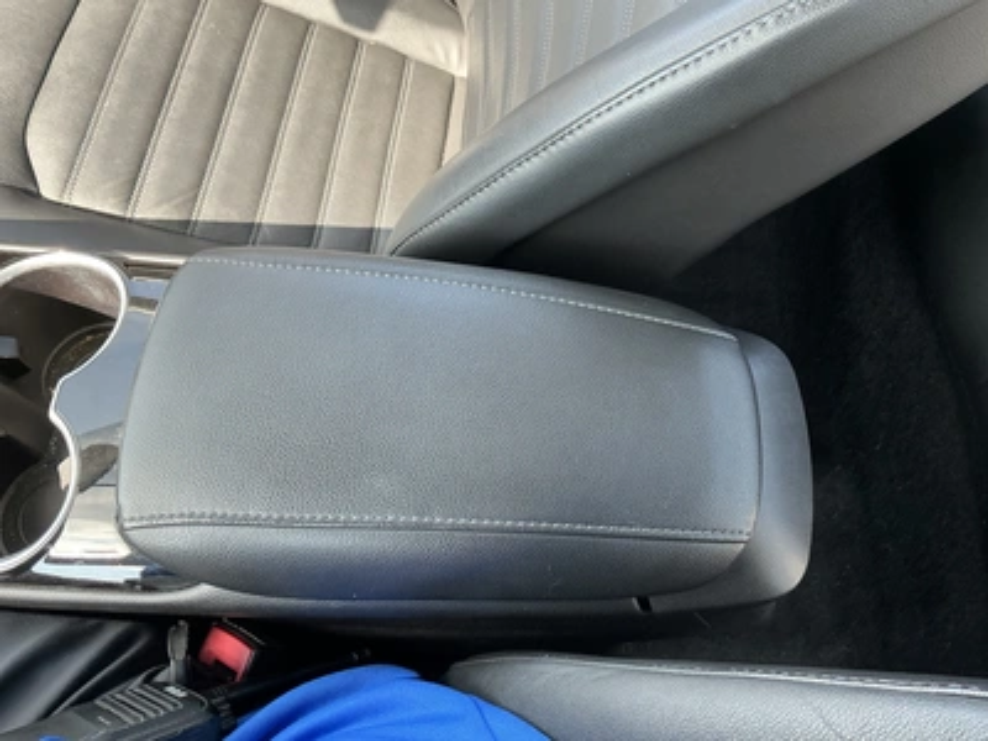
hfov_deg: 63.4
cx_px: 494
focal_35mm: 28
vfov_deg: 49.7
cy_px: 370
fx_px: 799
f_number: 1.8
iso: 64
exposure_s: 1/122
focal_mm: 3
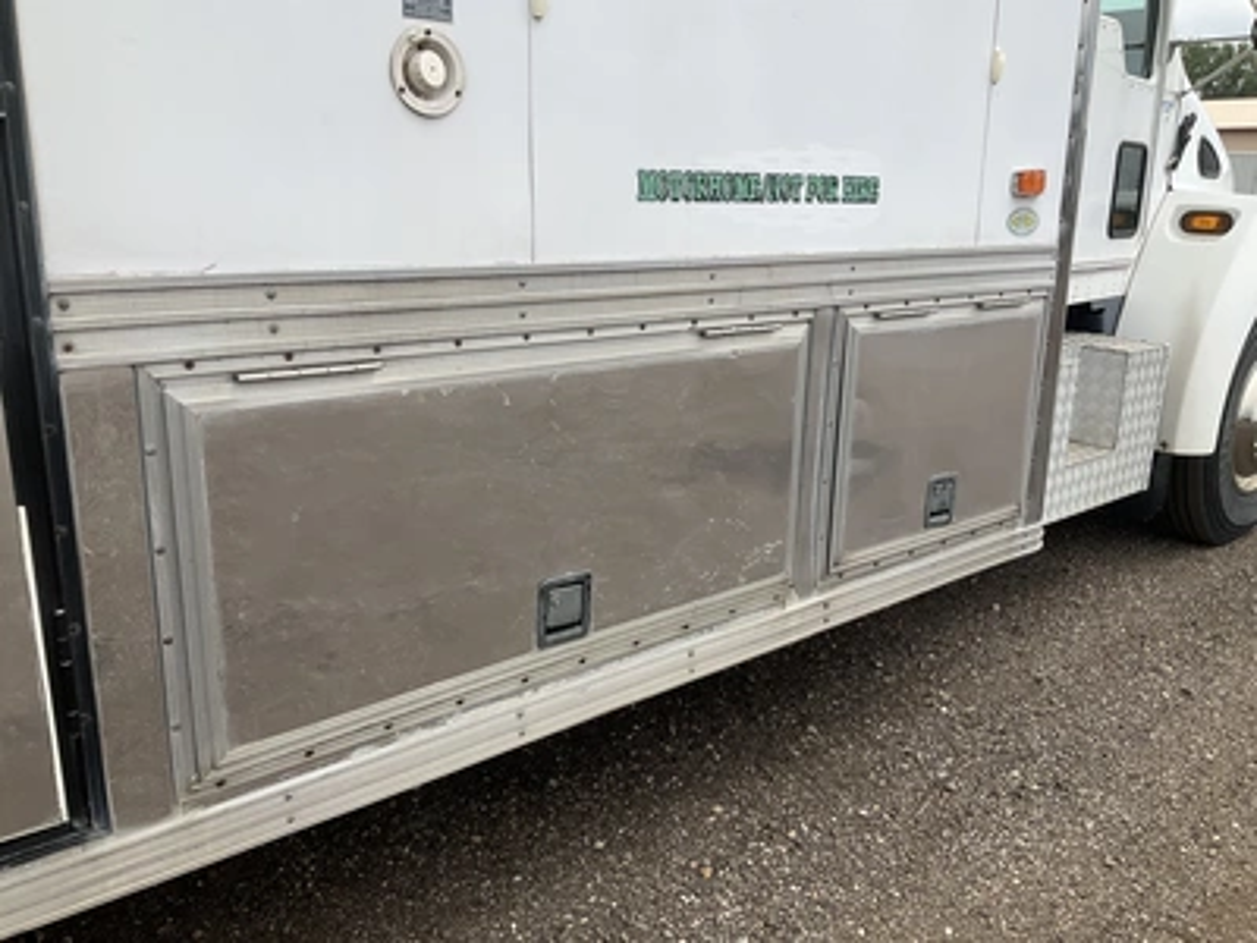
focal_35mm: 29
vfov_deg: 48.2
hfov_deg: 61.7
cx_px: 628
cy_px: 472
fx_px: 1053
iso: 25
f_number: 1.8
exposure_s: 1/1144
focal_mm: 3
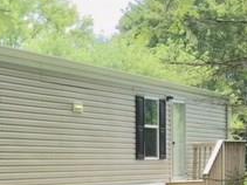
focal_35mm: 88
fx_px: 628
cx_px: -94
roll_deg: +1.2
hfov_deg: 20.0
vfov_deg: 16.0
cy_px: 235
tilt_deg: -4.7
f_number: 2.2
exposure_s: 1/761
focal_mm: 4.15
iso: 25
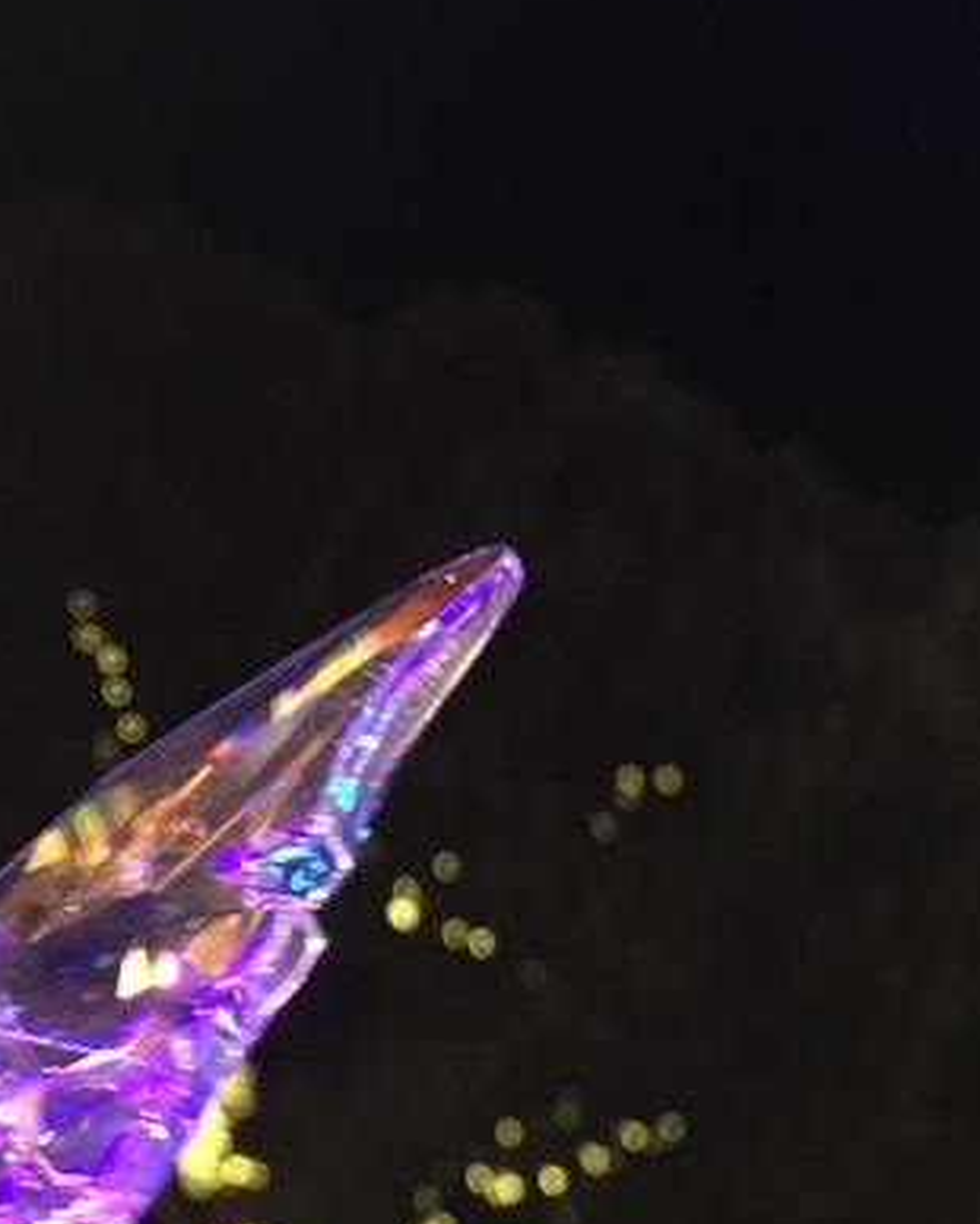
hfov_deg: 19.9
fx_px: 2718
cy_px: 761
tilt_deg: +20.4
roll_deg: +3.3
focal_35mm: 75
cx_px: 38
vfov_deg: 25.3
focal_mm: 4.15
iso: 200
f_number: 2.2
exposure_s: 1/17
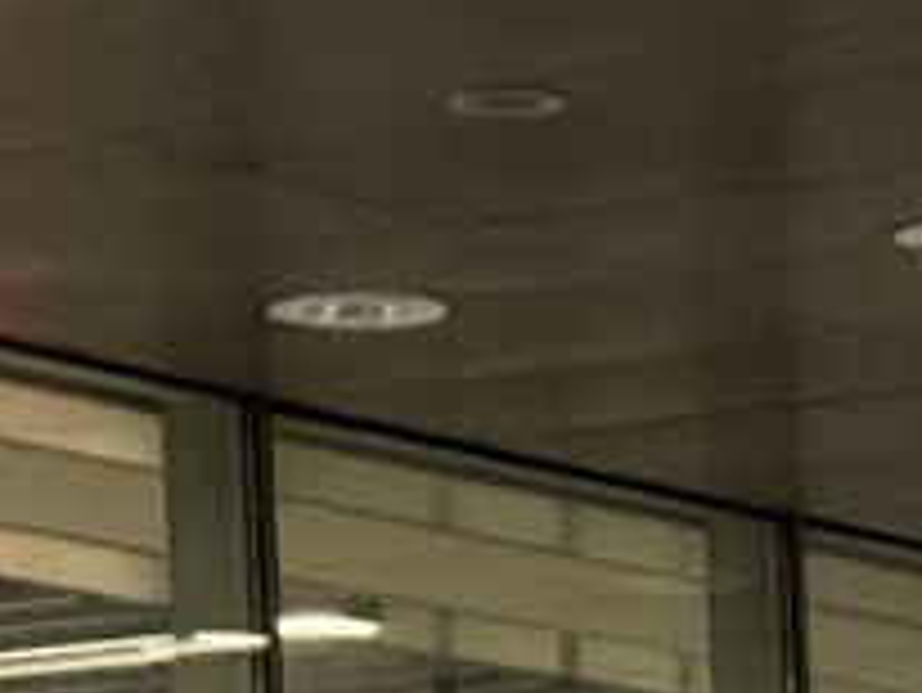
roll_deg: +1.5
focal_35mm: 300
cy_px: 1674
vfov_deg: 4.8
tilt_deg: -0.3
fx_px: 7995
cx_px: 1363
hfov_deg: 6.5
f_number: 1.78
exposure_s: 1/33
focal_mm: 6.76
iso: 320
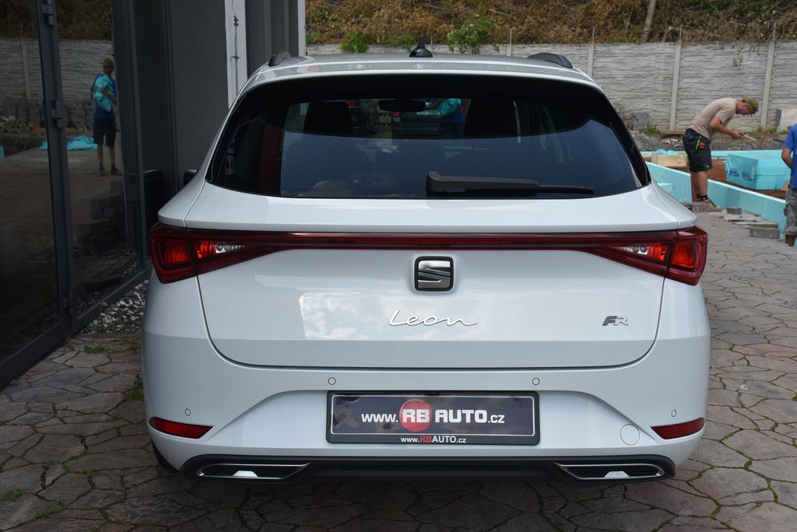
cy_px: 266
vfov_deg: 28.1
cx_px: 398
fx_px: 1063
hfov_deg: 41.1
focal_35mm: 48
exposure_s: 1/400
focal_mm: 48
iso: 500
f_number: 10
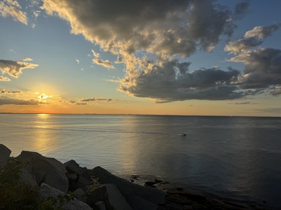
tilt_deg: +3.0
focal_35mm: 24
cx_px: 140
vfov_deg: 56.8
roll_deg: -1.3
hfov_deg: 71.6
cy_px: 105
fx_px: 195
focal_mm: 6.76
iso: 80
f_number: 1.78
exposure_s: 1/6410
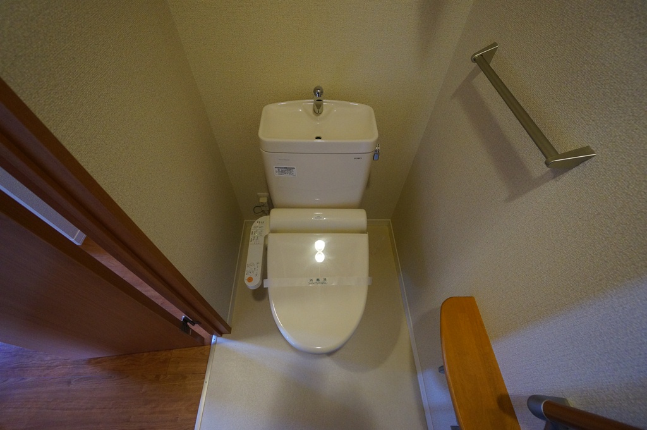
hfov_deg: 100.5
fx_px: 269
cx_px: 324
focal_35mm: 15
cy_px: 215
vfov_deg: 77.2
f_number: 4
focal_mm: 10
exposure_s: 1/60
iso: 1000
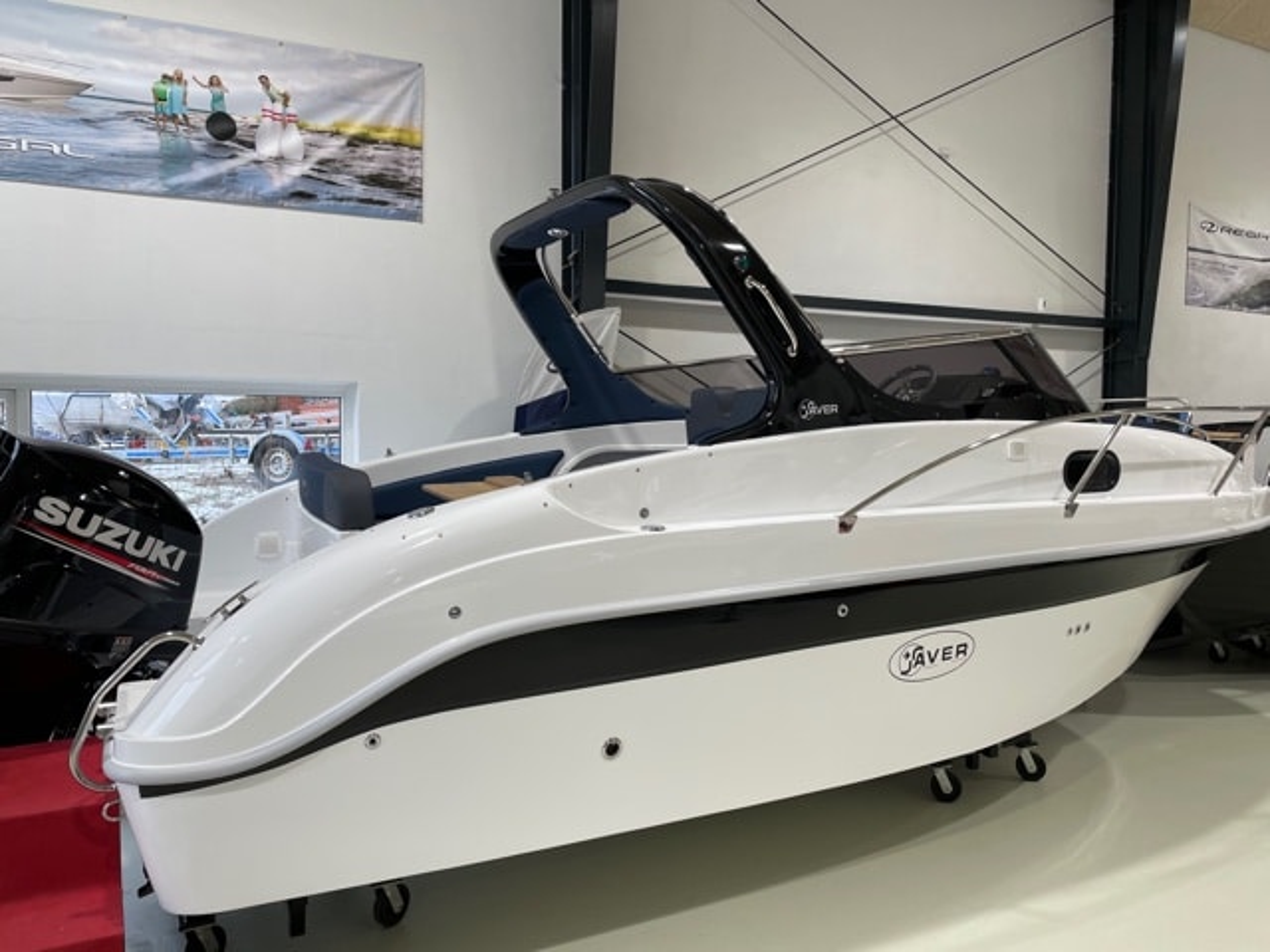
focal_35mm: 26
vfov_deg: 53.1
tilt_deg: -2.1
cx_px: 635
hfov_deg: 67.3
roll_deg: +0.1
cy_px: 476
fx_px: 954
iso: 40
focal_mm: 4.2
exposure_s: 1/100
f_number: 1.6
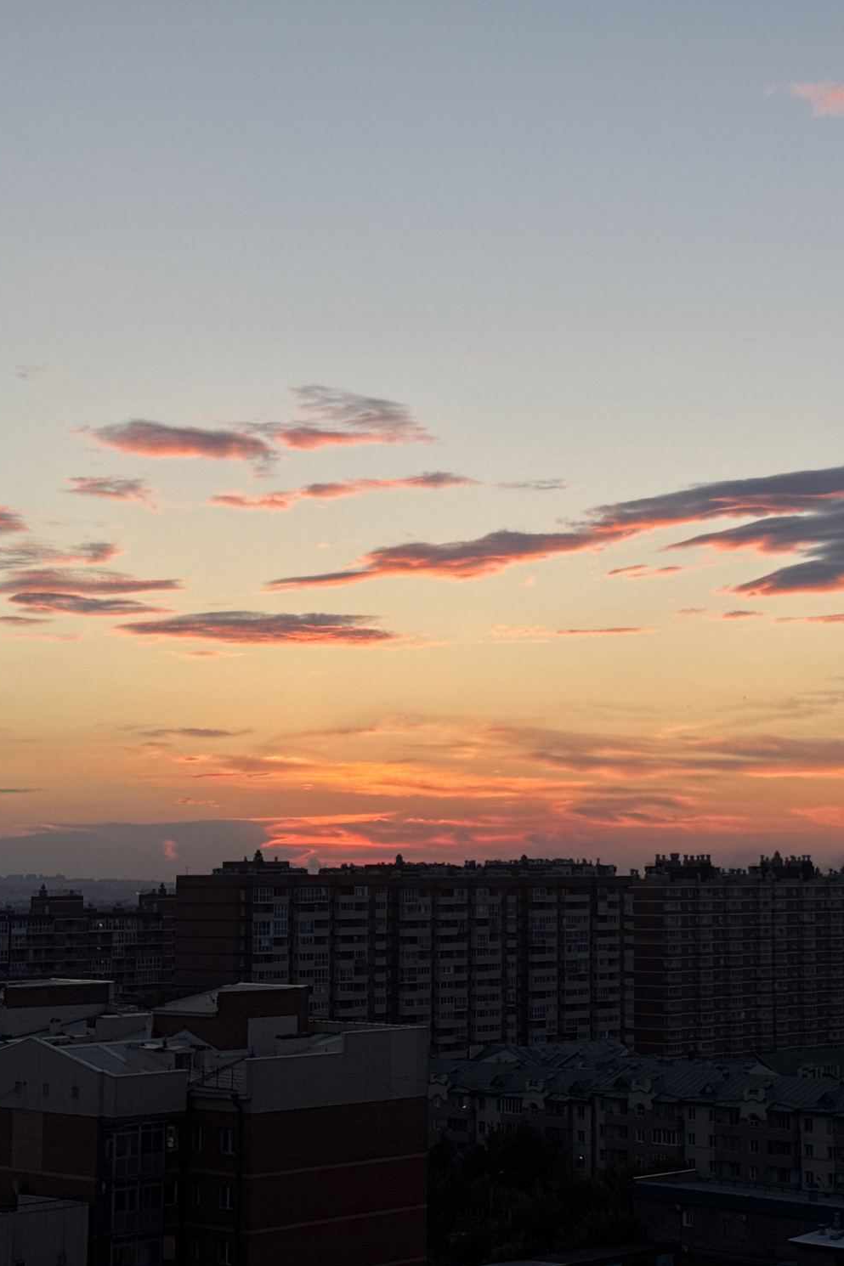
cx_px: 593
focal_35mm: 67
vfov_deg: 30.1
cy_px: 636
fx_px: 2357
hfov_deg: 20.2
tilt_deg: +6.3
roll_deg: +0.5
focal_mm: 6.76
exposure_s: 1/439
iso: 64
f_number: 1.78
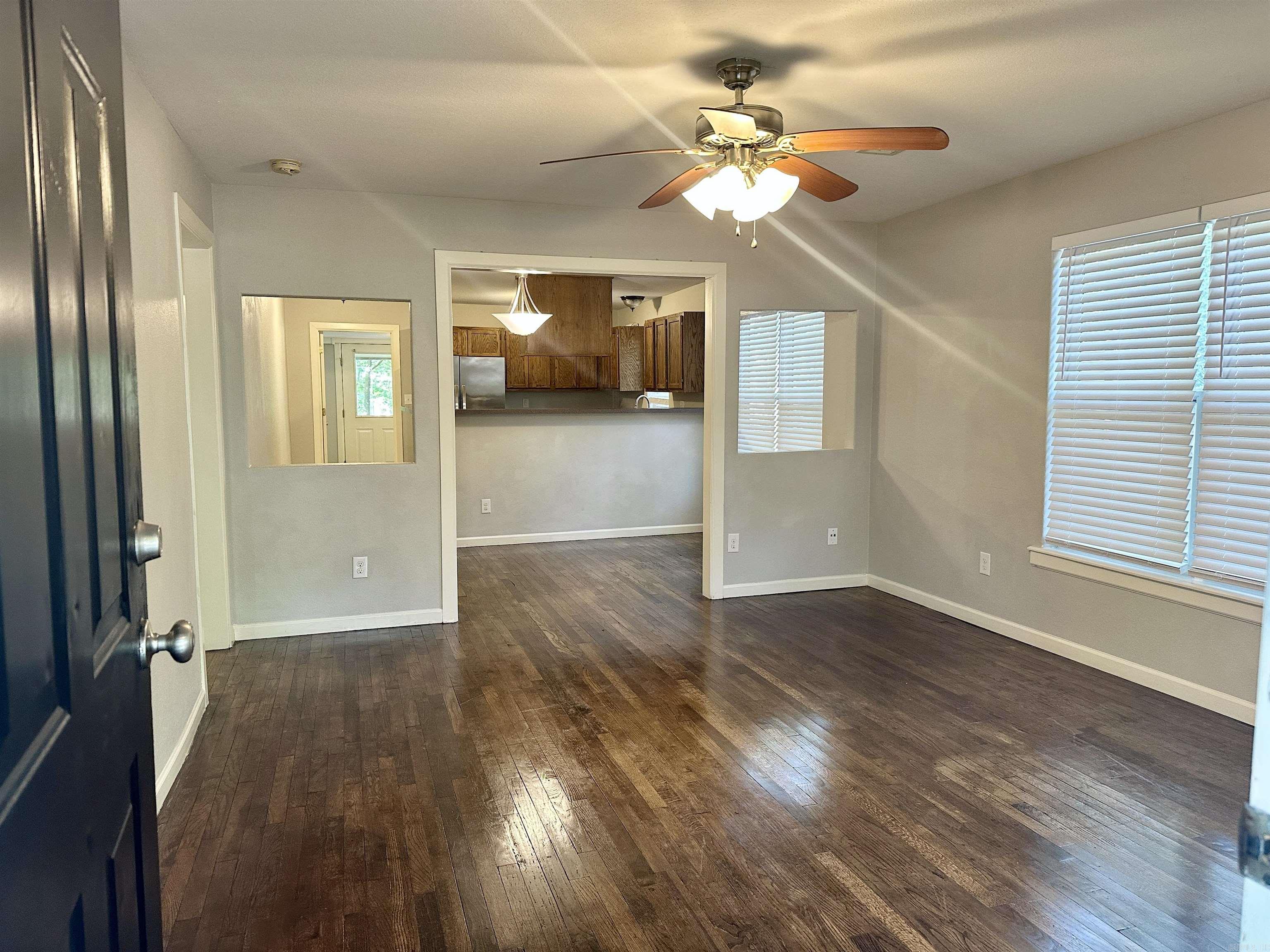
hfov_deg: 71.6
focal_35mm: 24
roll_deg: +0.0
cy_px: 476
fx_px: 881
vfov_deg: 56.8
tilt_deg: -4.9
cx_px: 635
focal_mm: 6.86
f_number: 1.78
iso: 250
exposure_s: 1/60
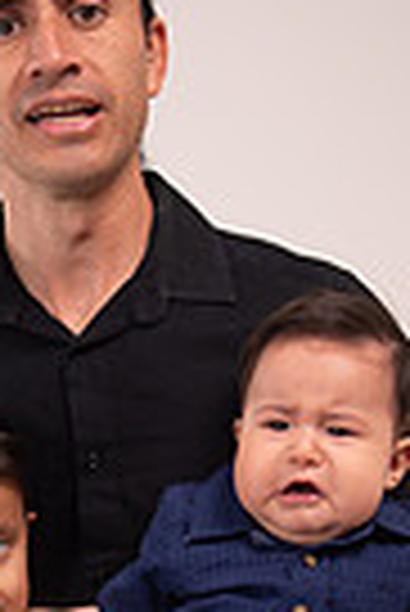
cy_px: 590
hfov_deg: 11.8
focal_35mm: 116
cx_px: 77
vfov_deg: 17.3
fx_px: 1976
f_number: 3.2
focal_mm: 35
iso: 320
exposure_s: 1/400
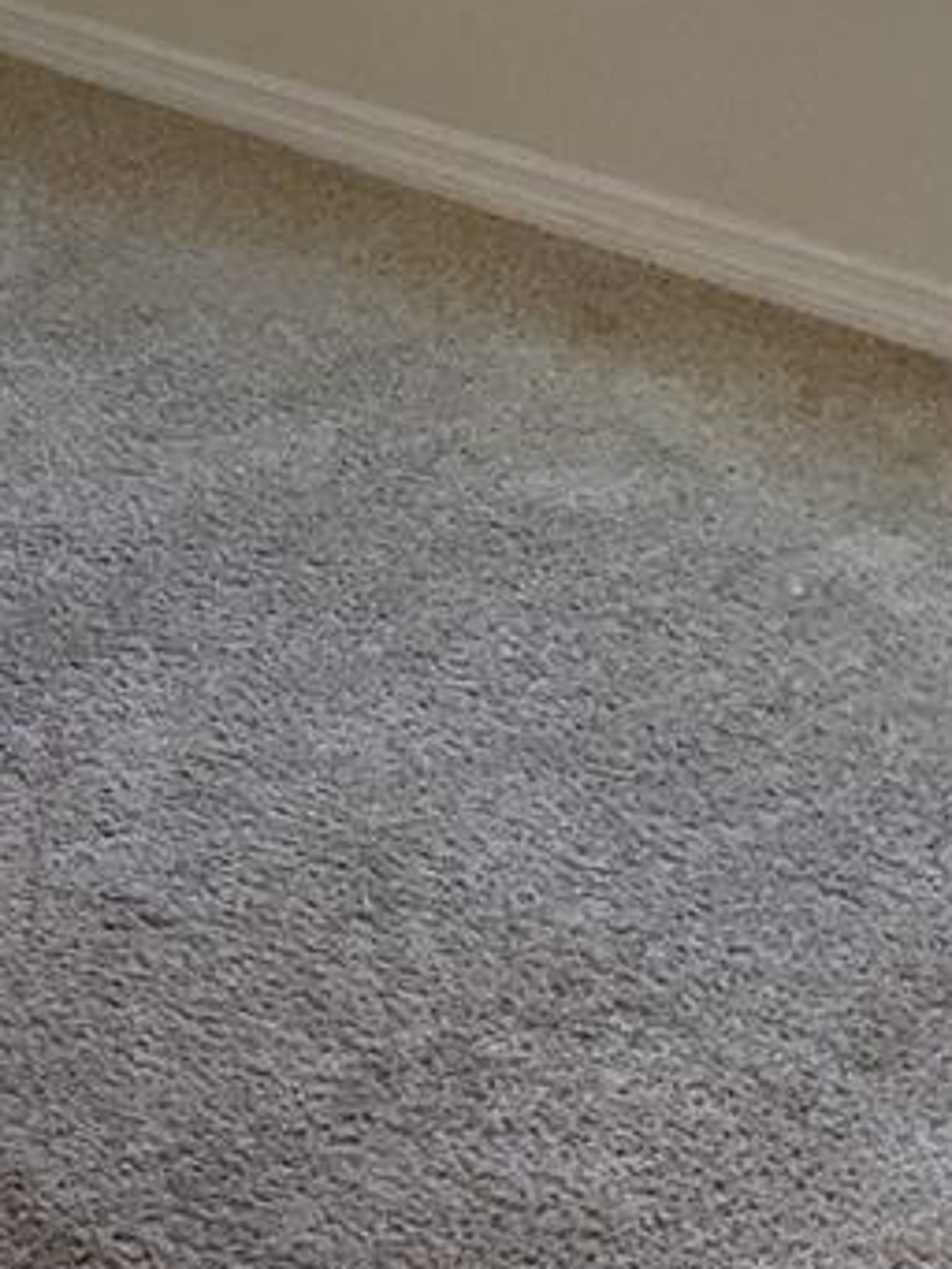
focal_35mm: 102
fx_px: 3738
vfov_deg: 18.1
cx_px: -424
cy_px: -316
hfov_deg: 13.7
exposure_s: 1/120
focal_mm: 3
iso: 50
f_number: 1.8
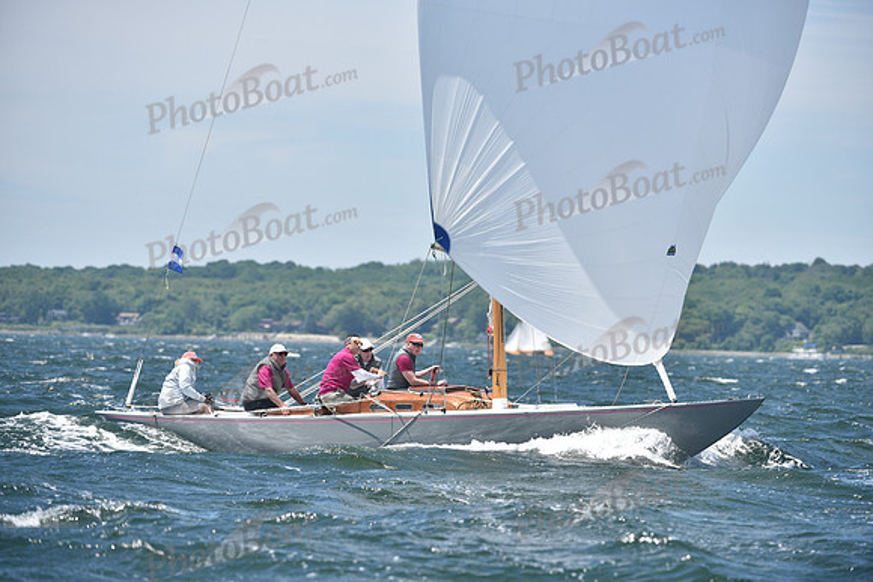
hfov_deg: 8.2
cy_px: 291
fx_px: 6064
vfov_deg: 5.5
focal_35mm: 250
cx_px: 436
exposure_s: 1/1250
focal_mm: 250
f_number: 5.6
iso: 250
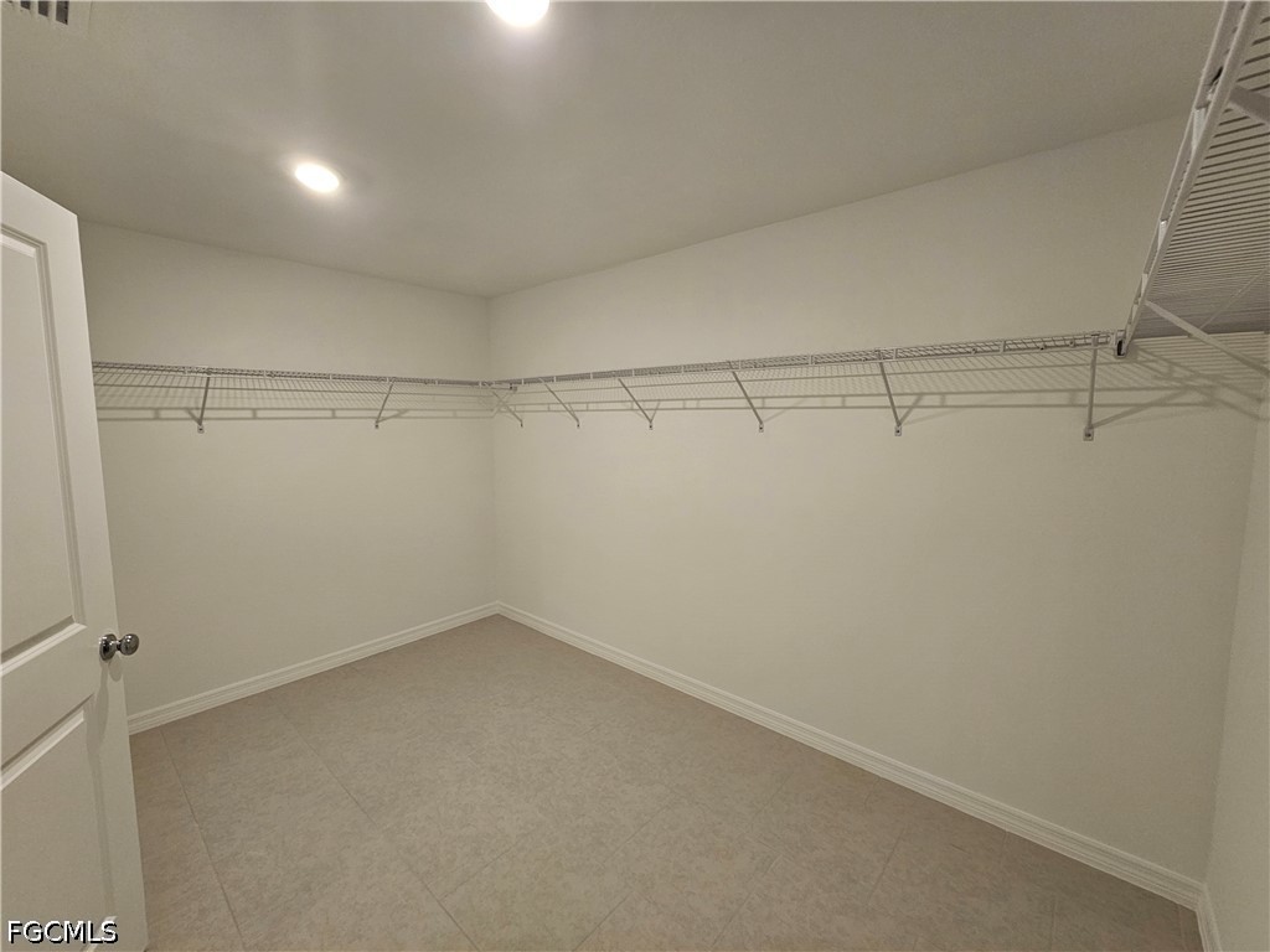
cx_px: 635
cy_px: 476
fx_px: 477
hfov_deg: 106.2
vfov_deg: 89.9
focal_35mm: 13
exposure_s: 1/60
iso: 160
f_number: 2.2
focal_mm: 2.2
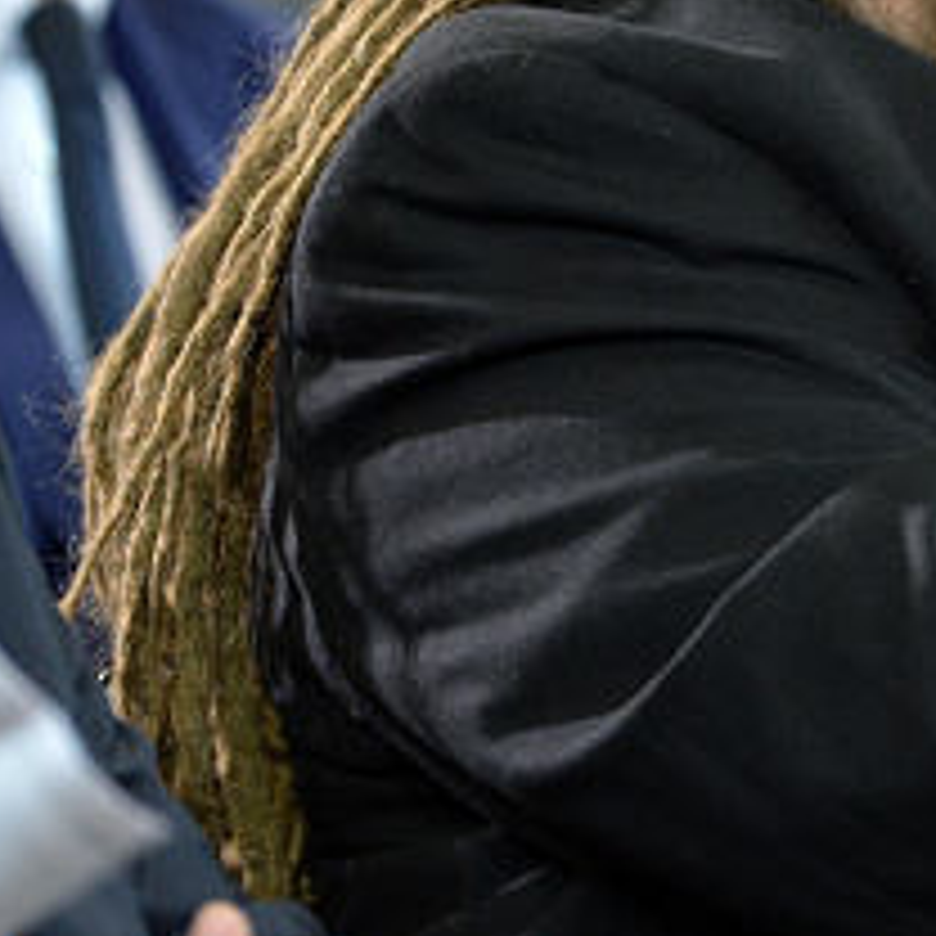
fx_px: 29643
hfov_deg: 1.8
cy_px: 58
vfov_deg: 1.8
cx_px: 1071
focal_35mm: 969
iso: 1250
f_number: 3.2
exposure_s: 1/200
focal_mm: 400
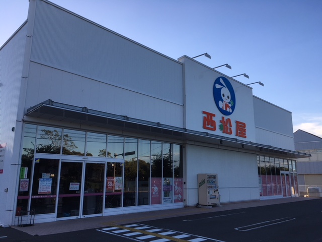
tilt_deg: +11.7
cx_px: 161
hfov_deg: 61.7
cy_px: 121
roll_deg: +0.0
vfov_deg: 48.2
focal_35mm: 29
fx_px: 270
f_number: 2.2
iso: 25
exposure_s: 1/615
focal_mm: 4.15
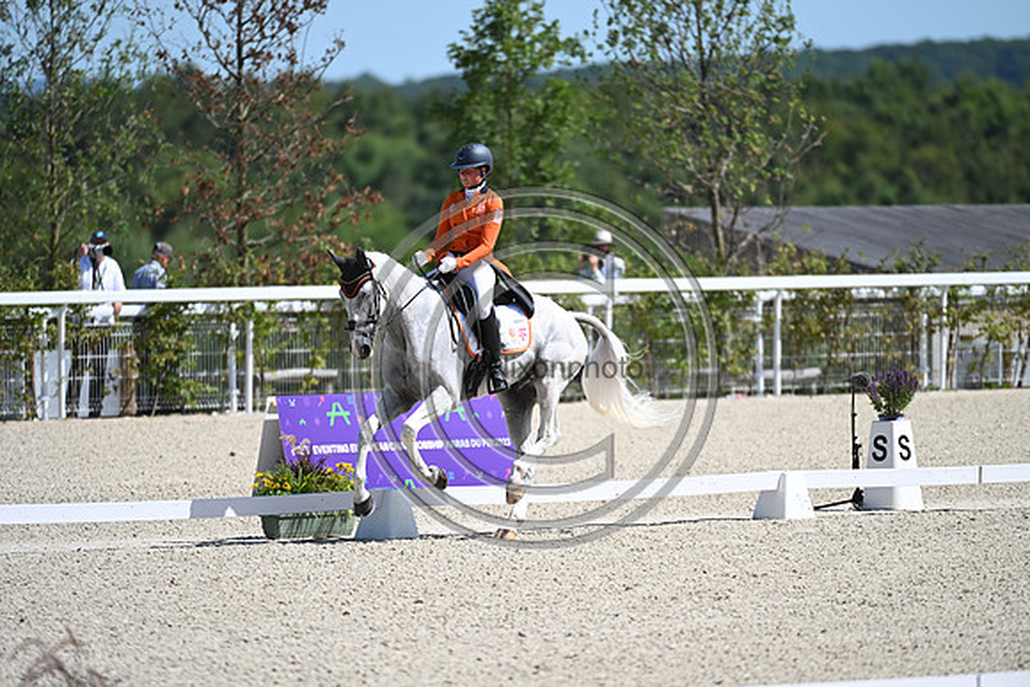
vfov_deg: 3.4
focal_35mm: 400
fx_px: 11447
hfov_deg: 5.2
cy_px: 344
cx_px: 515
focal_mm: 400
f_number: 4.5
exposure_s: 1/1600
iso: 250
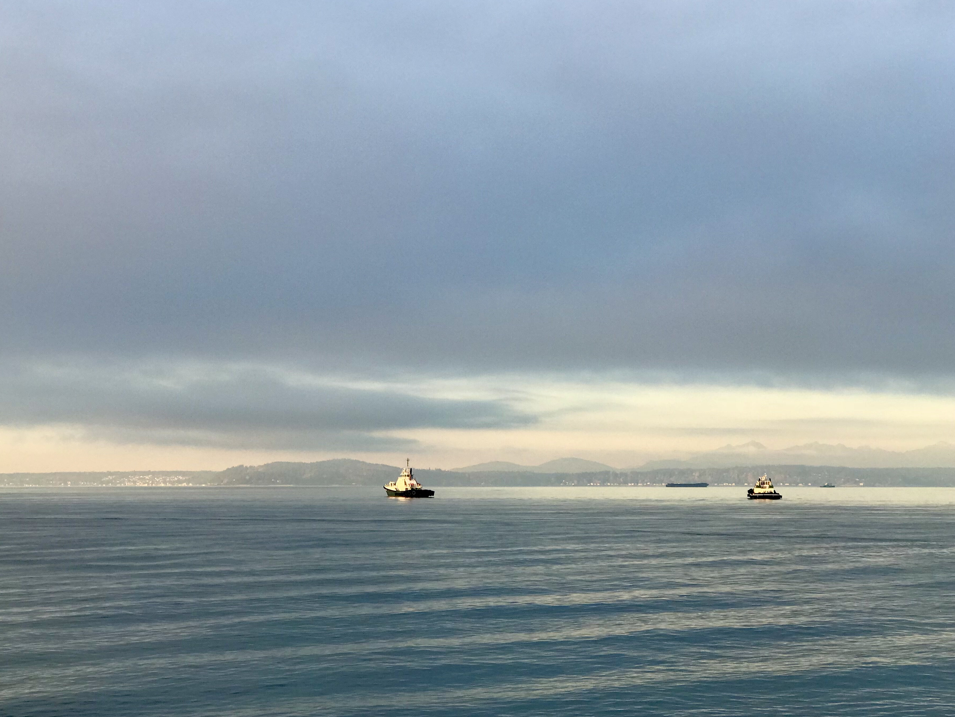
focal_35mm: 64
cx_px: 454
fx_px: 1766
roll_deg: -0.2
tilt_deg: +4.6
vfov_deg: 22.9
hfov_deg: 30.3
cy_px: 353
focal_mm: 6.6
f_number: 2.8
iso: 20
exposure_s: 1/264
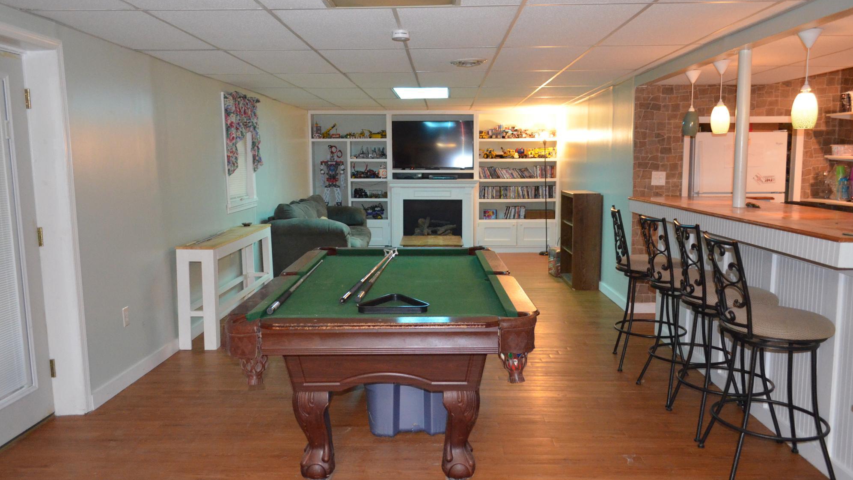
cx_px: 425
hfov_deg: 66.1
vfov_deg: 40.2
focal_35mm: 29
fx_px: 656
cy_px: 233
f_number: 3.5
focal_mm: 18
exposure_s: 1/60
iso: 3200
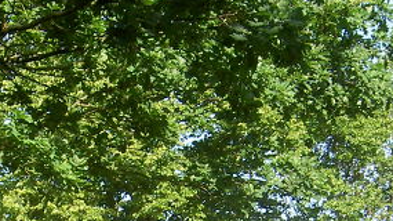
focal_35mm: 104
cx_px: 69
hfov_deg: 20.3
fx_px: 1083
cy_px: 330
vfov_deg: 11.2
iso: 50
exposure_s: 1/125
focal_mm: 5.6
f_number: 4.7
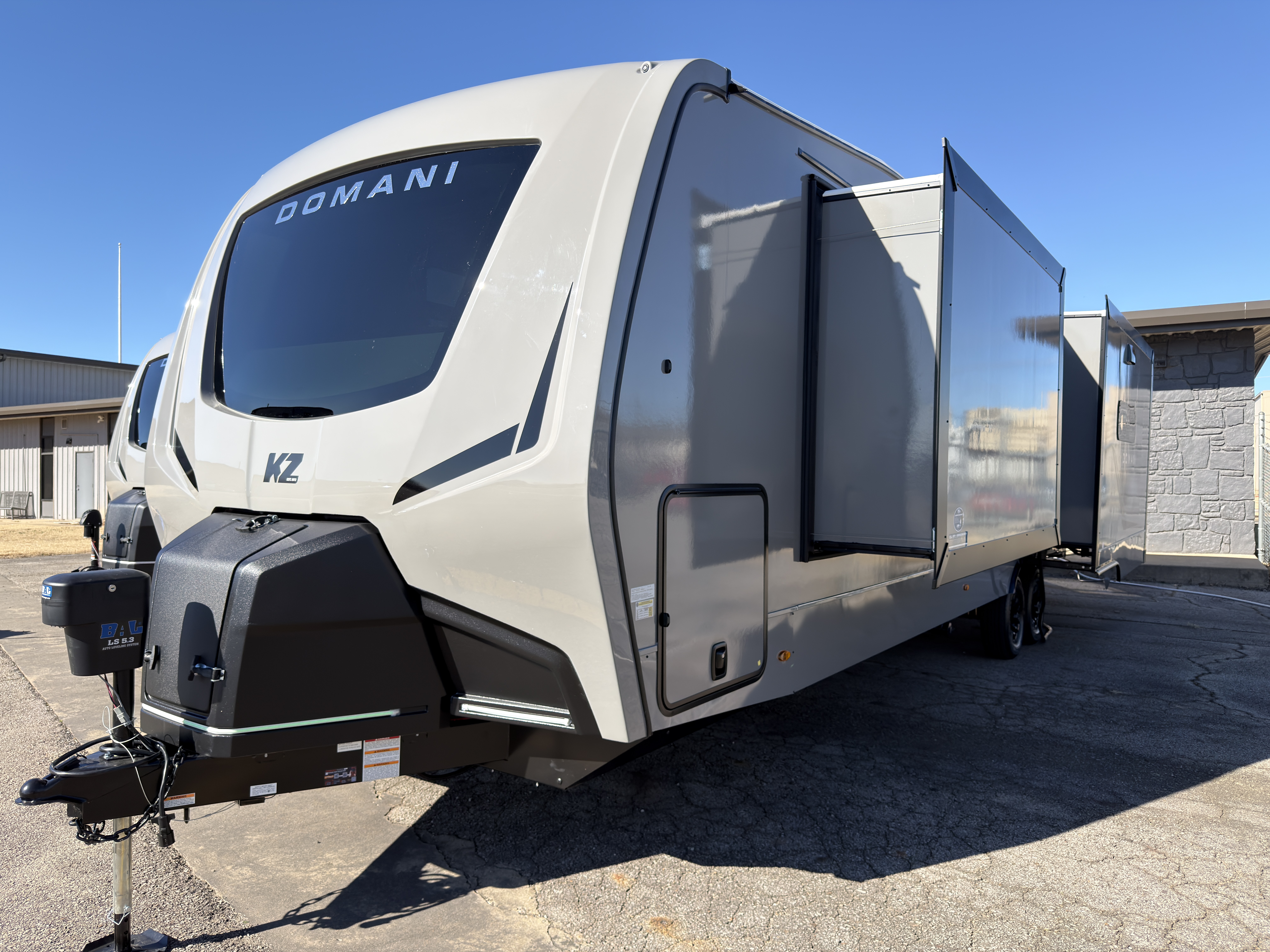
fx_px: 881
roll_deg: +0.2
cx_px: 635
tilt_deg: +1.2
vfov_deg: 56.8
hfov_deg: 71.6
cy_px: 476
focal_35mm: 24
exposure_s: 1/2915
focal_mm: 6.76
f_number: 1.78
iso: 80
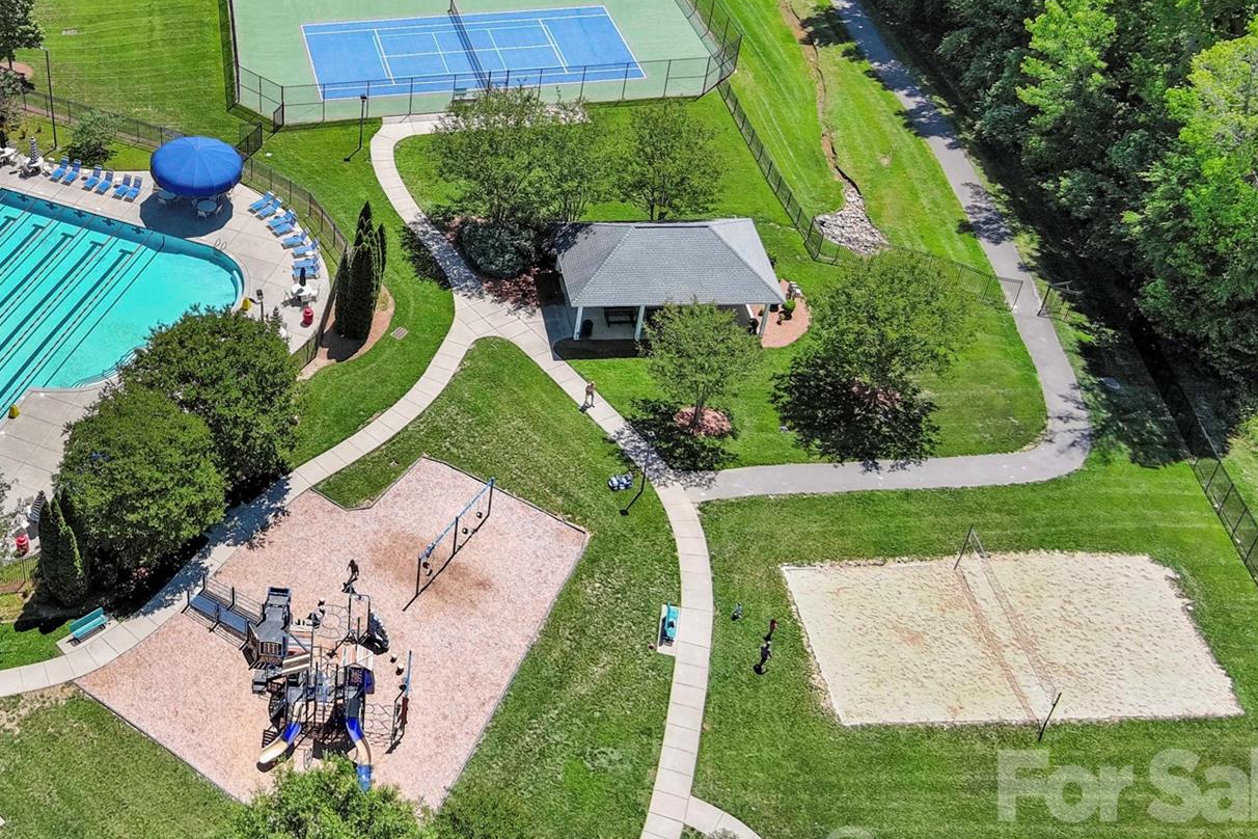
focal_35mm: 49
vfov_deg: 27.3
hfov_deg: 38.9
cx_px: 266
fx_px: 1712
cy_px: 245
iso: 100
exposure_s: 1/1150
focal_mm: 10.57
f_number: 2.8
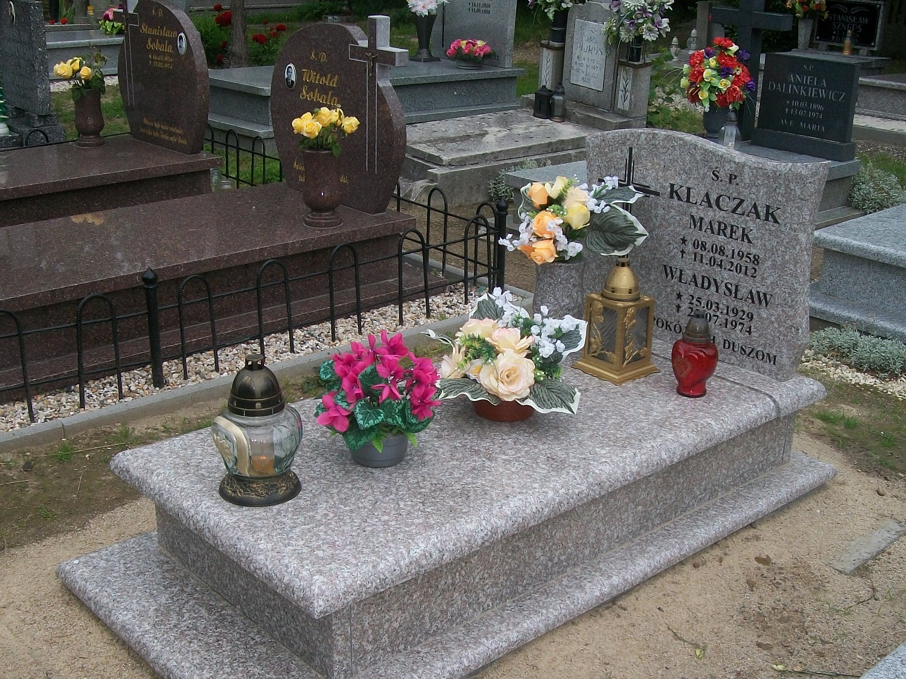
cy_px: 394
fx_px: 1125
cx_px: 479
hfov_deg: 43.8
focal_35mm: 43
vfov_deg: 33.5
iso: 80
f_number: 4.8
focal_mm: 6
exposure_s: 1/320
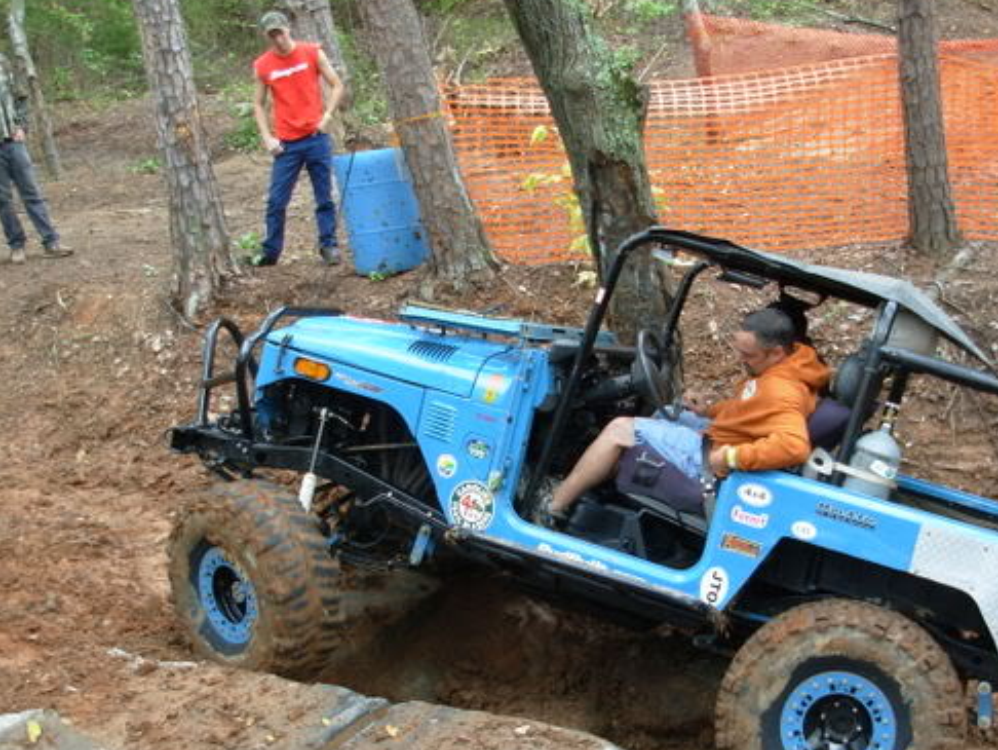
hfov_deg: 38.1
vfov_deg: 29.0
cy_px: 479
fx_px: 1442
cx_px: 552
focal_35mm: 50
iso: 50
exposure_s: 1/52.3
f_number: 2.9
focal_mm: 6.3
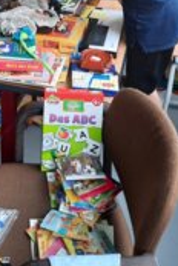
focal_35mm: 60
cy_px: -40
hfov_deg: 22.1
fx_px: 443
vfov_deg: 29.4
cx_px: 12
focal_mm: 4.6
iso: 100
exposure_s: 1/50
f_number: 2
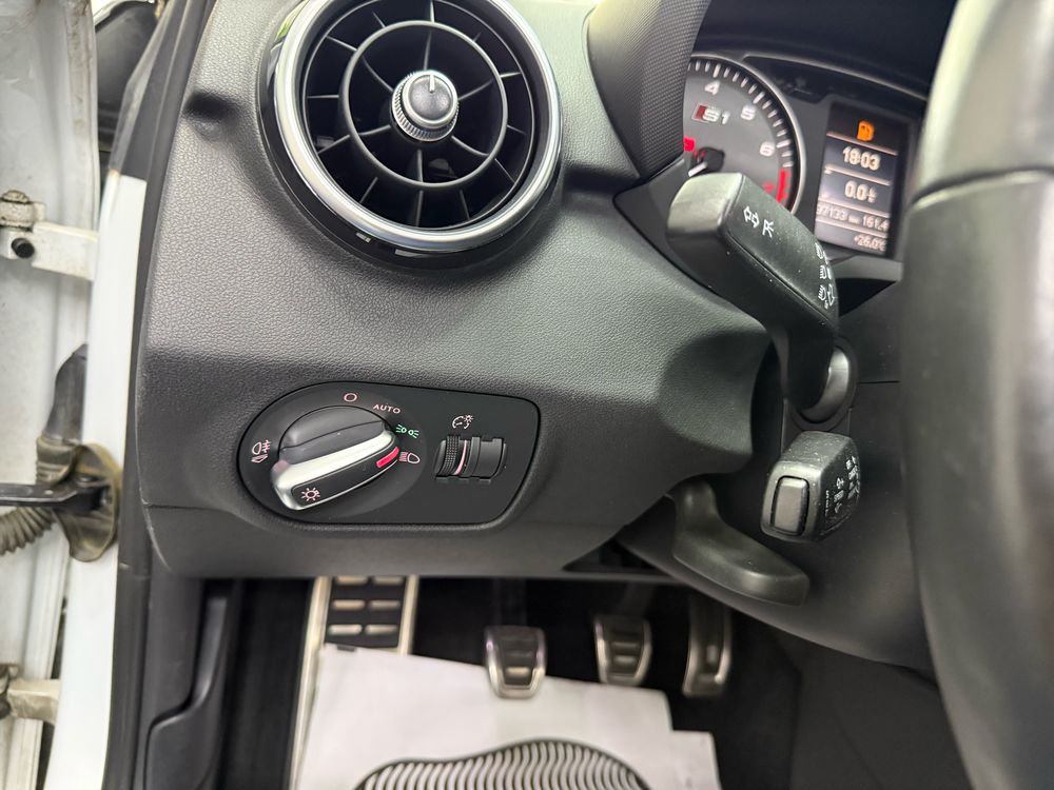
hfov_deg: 71.6
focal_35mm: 24
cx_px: 527
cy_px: 395
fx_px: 731
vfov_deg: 56.8
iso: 800
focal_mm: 6.76
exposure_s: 1/39
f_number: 1.78
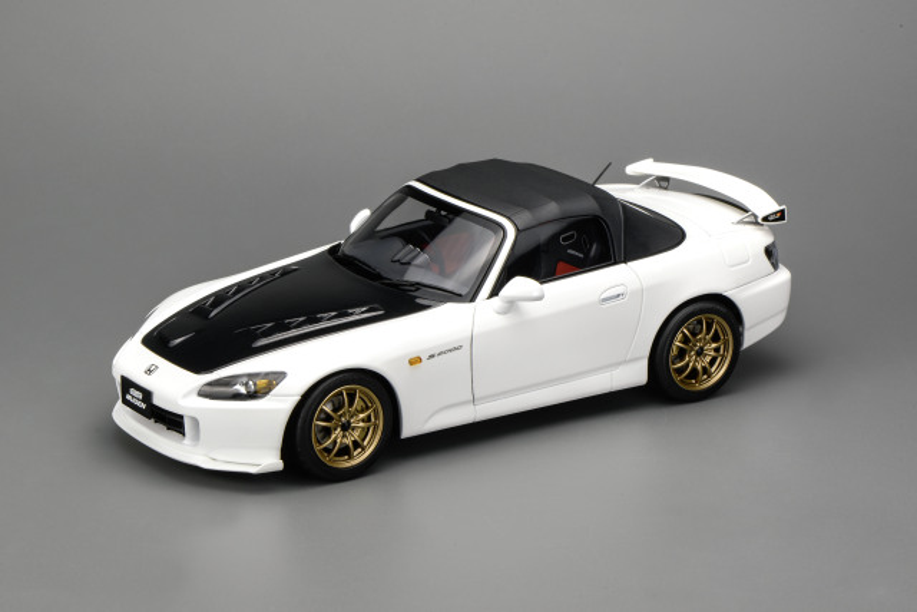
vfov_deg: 13.0
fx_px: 2675
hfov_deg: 19.5
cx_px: 458
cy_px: 306
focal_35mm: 105
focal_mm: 105
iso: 100
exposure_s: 1/6
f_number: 22
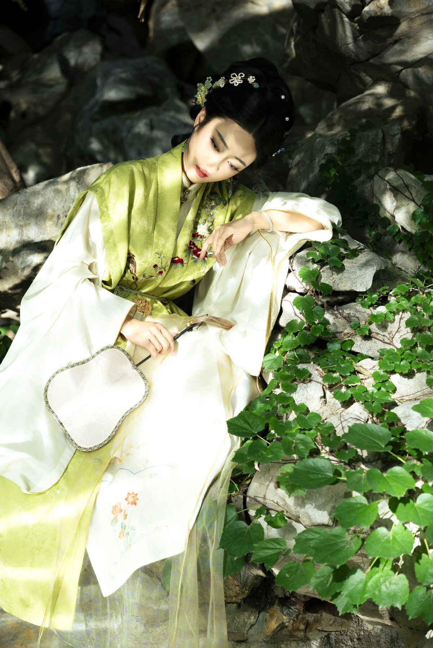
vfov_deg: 21.0
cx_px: 216
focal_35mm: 97
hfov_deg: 14.1
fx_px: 1749
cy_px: 324
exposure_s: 1/200
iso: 200
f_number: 4
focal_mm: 97
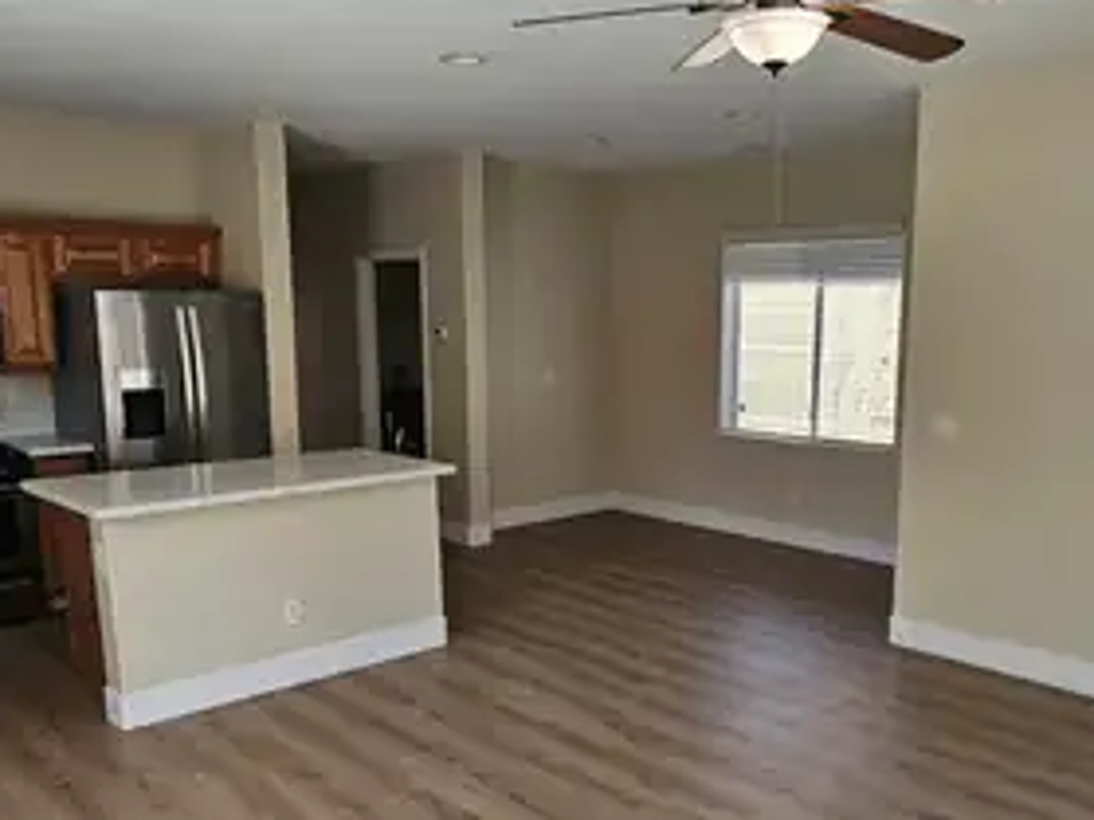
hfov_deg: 55.1
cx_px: 635
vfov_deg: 42.8
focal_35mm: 33
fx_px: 1042
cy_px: 483
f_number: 1.7
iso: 64
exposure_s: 1/207
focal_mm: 6.3
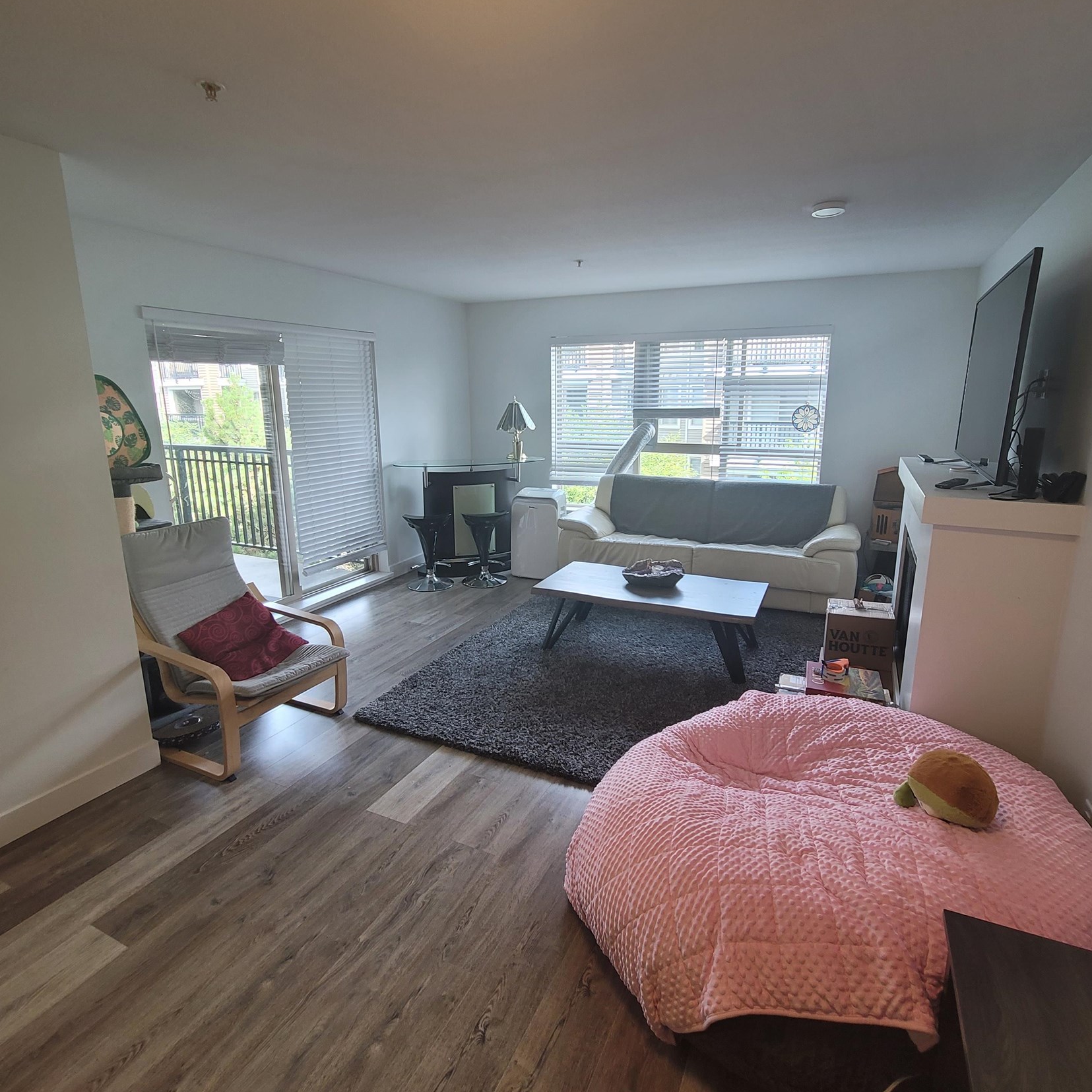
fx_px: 571
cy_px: 534
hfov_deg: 87.4
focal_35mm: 16
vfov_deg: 87.4
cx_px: 560
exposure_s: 1/60
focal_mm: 2.2
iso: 80
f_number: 2.2
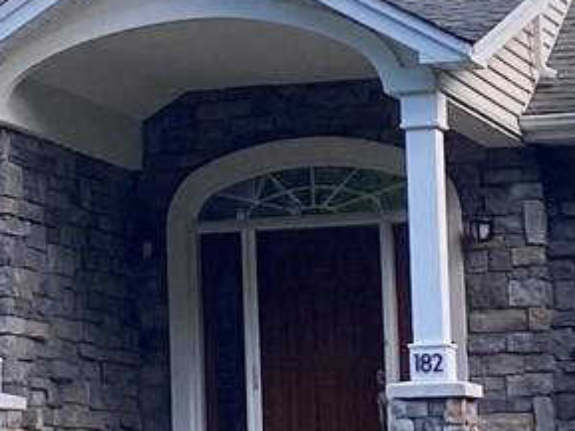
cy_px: 70
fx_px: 3058
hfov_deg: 10.7
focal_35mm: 184
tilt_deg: +8.1
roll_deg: +1.5
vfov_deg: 8.1
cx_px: 92
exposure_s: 1/479
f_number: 1.8
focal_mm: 4.25
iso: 32
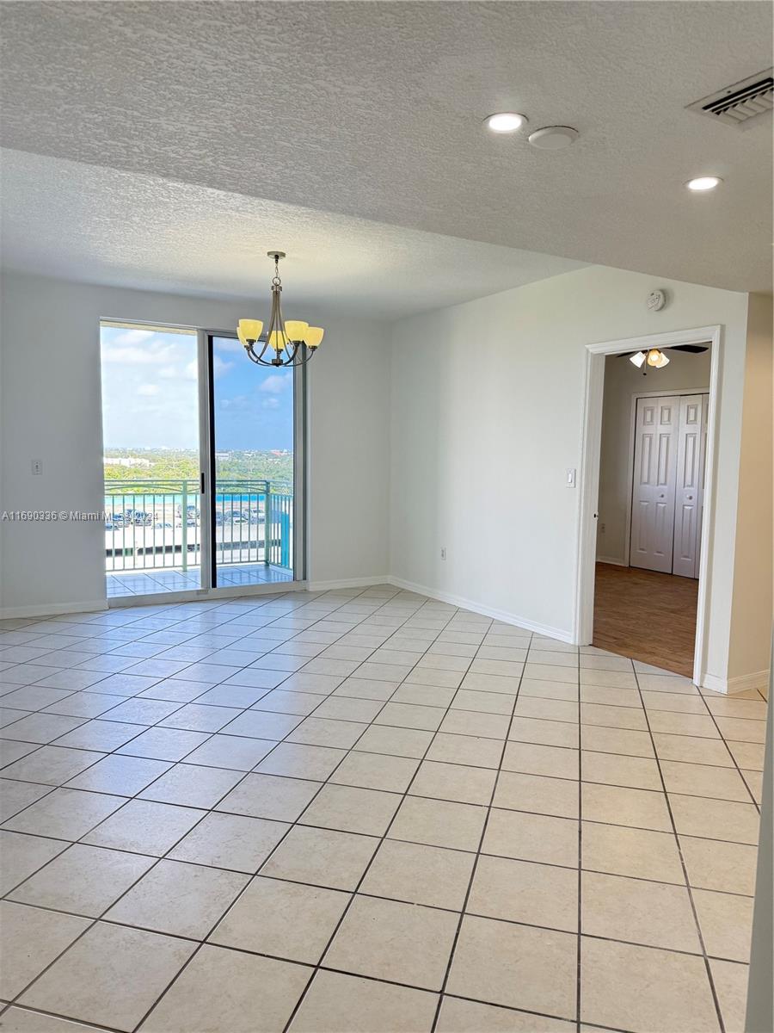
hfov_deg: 56.8
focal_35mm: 24
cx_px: 387
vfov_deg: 71.6
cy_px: 516
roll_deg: -0.6
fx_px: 716
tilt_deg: -5.9
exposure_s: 1/234
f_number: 1.78
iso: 125
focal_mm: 6.76
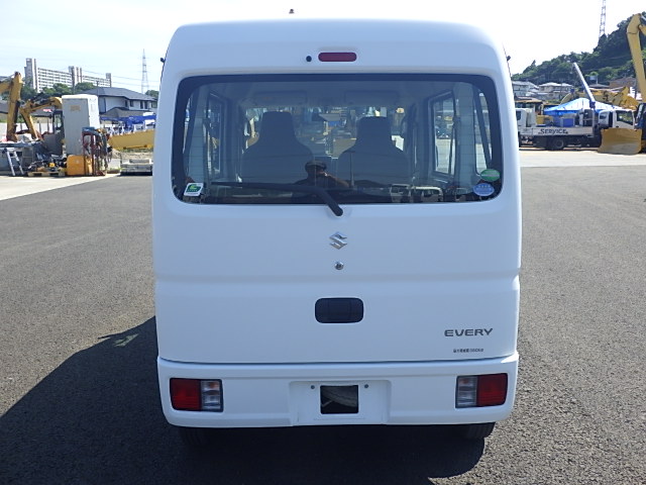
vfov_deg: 41.8
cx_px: 323
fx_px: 635
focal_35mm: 34
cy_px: 242
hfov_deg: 54.0
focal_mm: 6.1
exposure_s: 1/500
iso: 125
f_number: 4.6
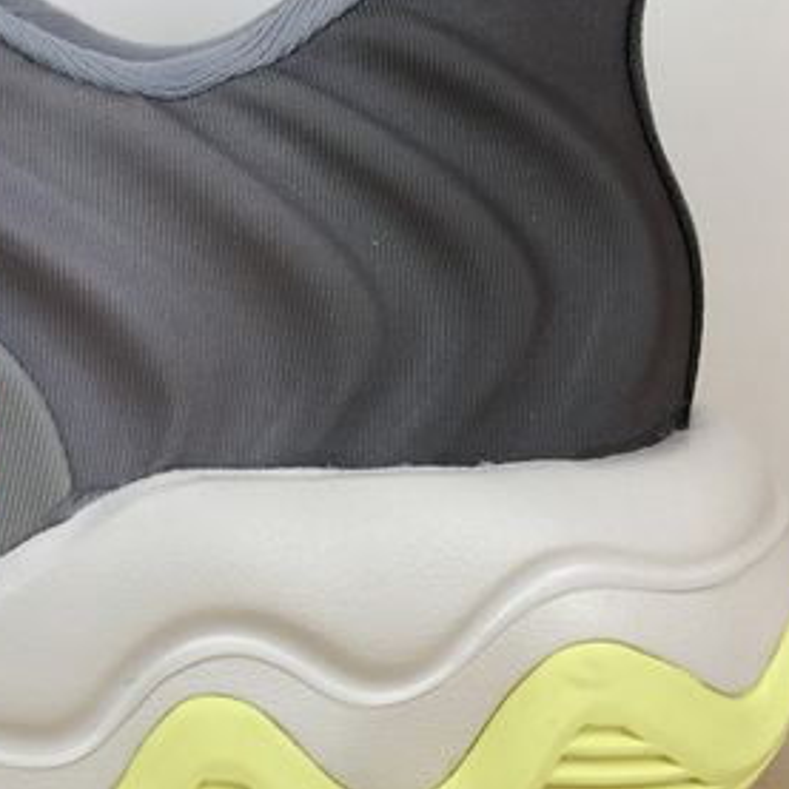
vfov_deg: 23.4
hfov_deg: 21.0
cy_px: 416
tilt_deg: -10.3
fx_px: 1908
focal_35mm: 74
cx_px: -268
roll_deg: +1.5
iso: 25
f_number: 2.2
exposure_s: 1/176
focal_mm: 4.15
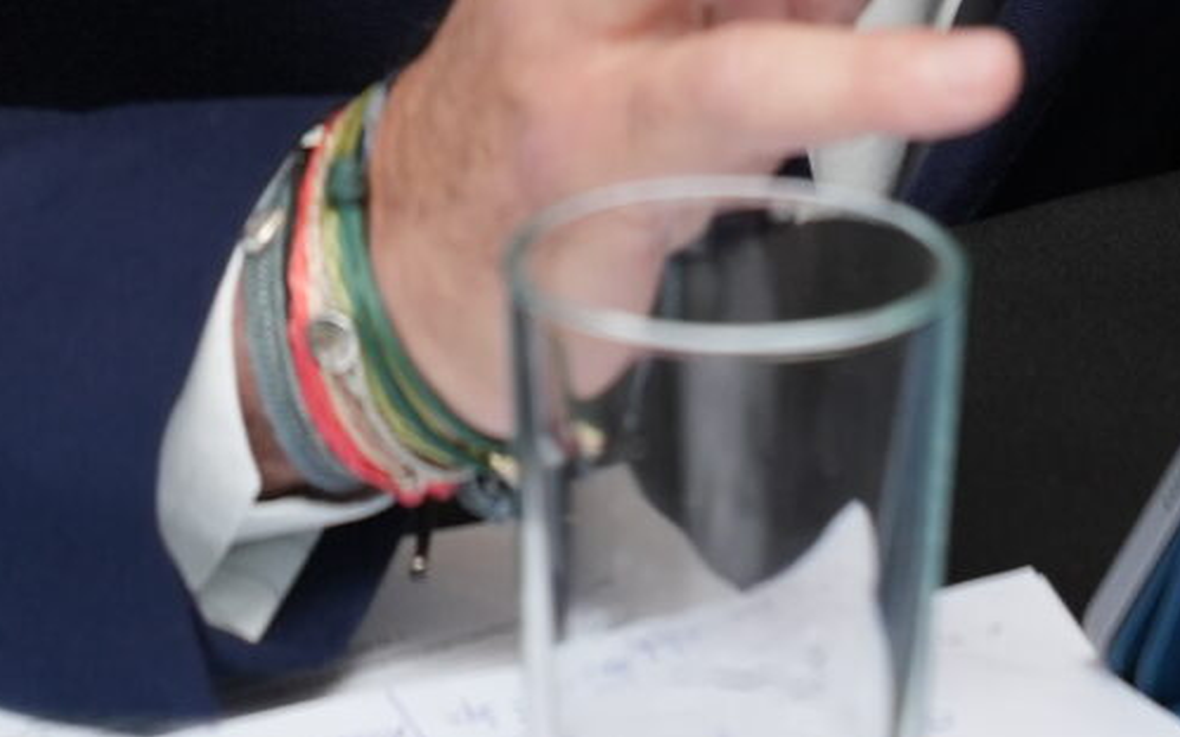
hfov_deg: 5.7
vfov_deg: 3.5
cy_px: -1274
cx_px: 702
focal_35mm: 366
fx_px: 11771
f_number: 4
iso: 800
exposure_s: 1/400
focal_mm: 70
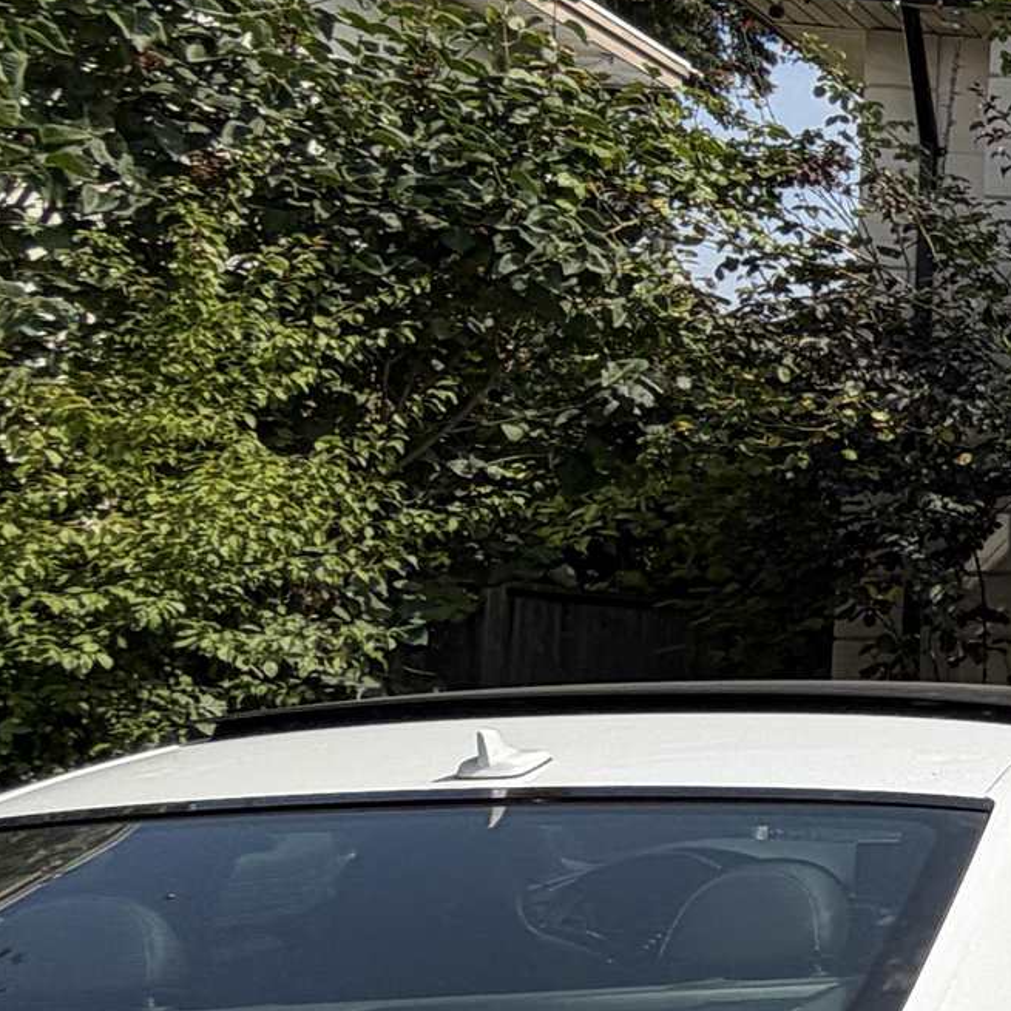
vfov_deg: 29.6
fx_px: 1916
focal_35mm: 58
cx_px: 2216
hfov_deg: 17.0
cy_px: 495
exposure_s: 1/830
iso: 20
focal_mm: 2.22
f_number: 2.2
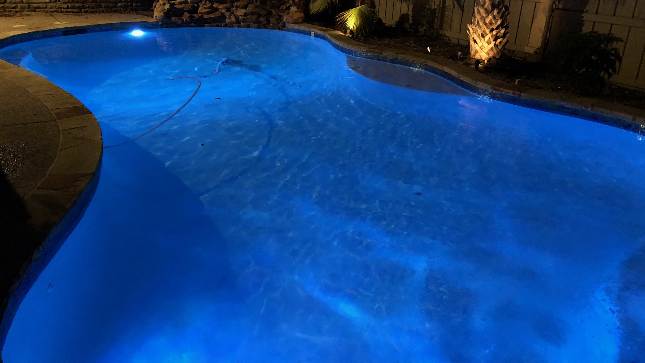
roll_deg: -1.2
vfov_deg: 37.8
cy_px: 184
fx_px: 530
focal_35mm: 31
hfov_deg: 62.6
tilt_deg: -23.6
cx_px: 326
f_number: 1.8
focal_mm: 4
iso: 125
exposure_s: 1/4
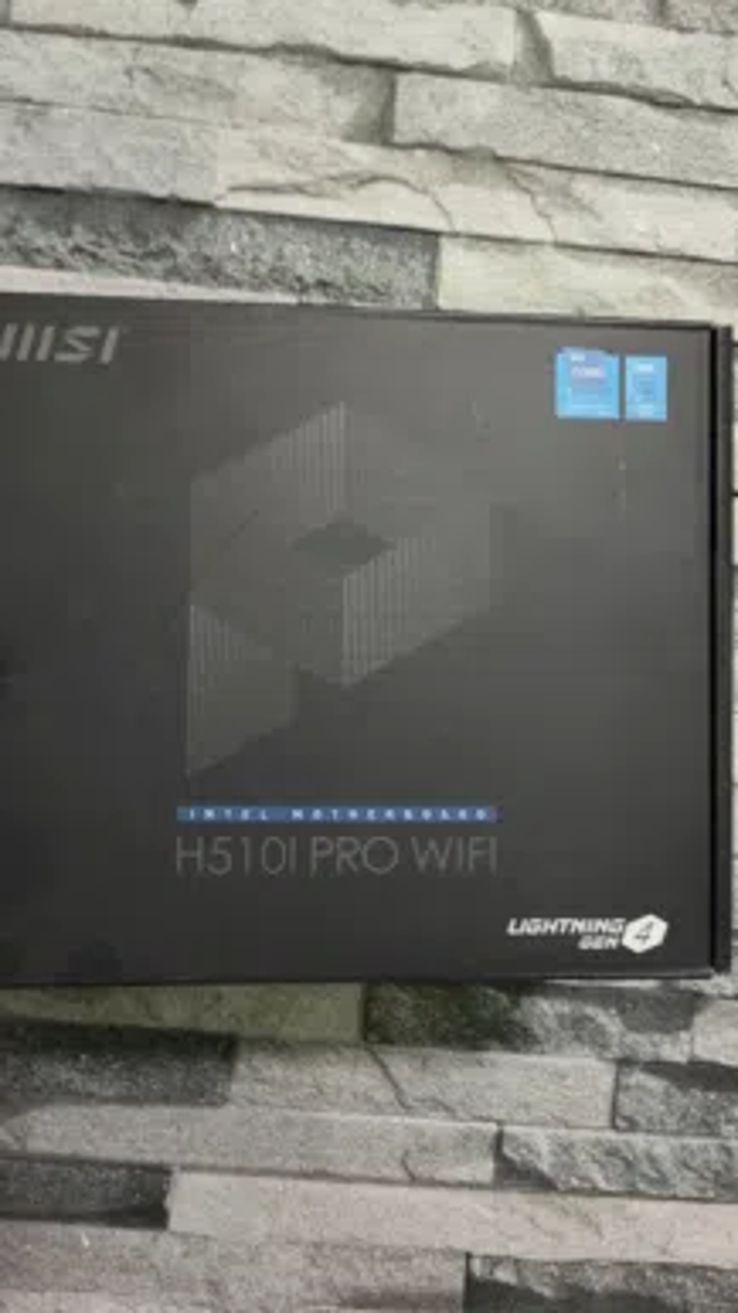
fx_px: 940
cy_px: 643
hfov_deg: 42.9
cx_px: 347
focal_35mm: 27
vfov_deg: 69.9
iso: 599
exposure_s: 1/33.3
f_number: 1.88
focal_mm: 5.56
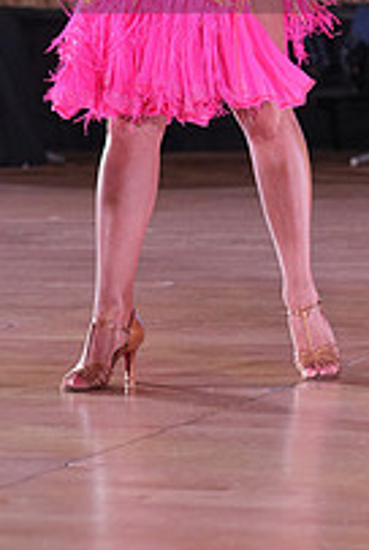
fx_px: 3279
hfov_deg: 6.4
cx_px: 286
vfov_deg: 9.5
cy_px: -76
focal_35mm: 214
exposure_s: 1/400
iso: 1600
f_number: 3.2
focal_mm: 75
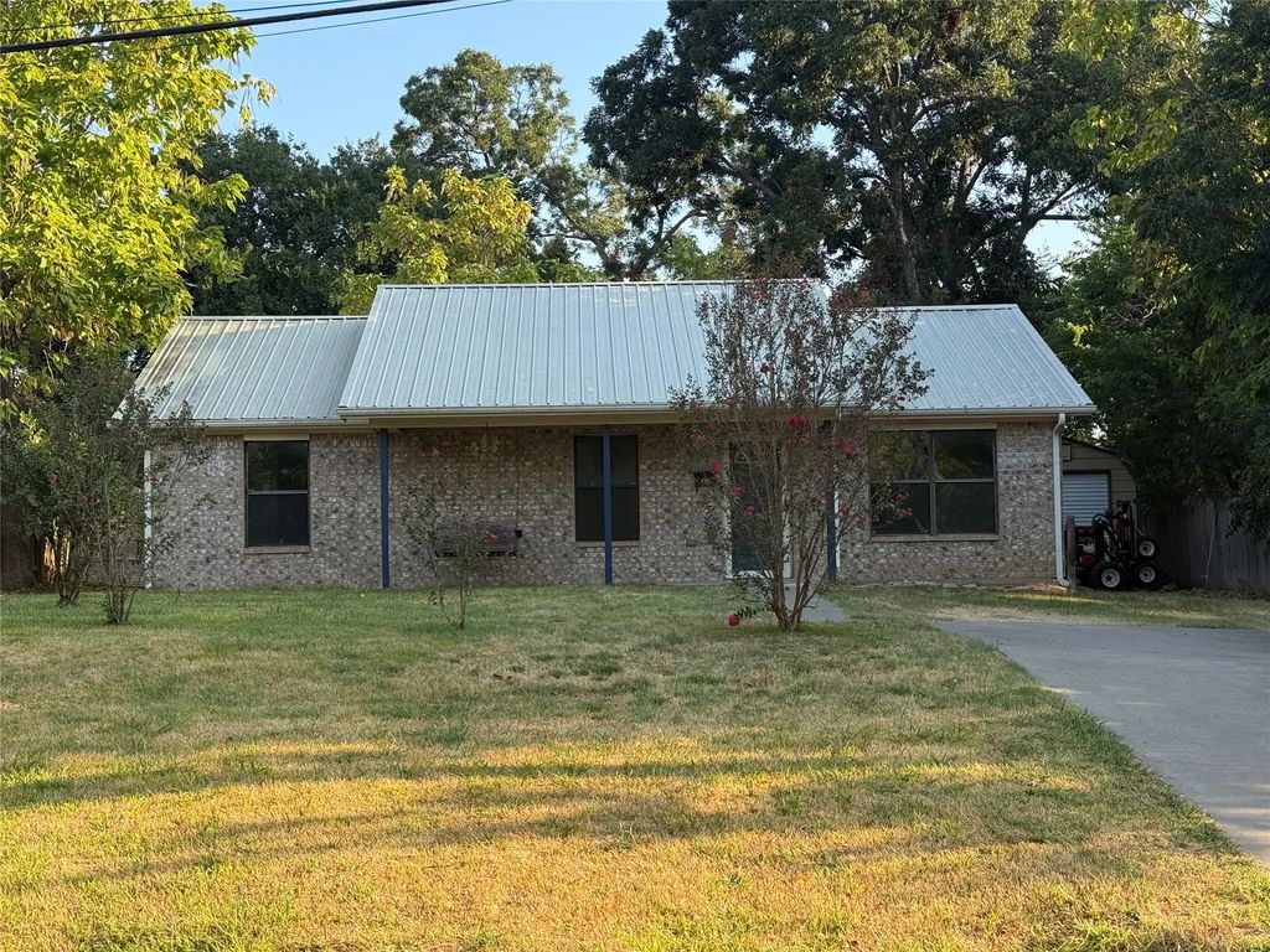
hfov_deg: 39.7
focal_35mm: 48
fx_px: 1761
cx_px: 635
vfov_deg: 30.3
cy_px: 476
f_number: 1.78
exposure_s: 1/885
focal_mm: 6.76
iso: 64
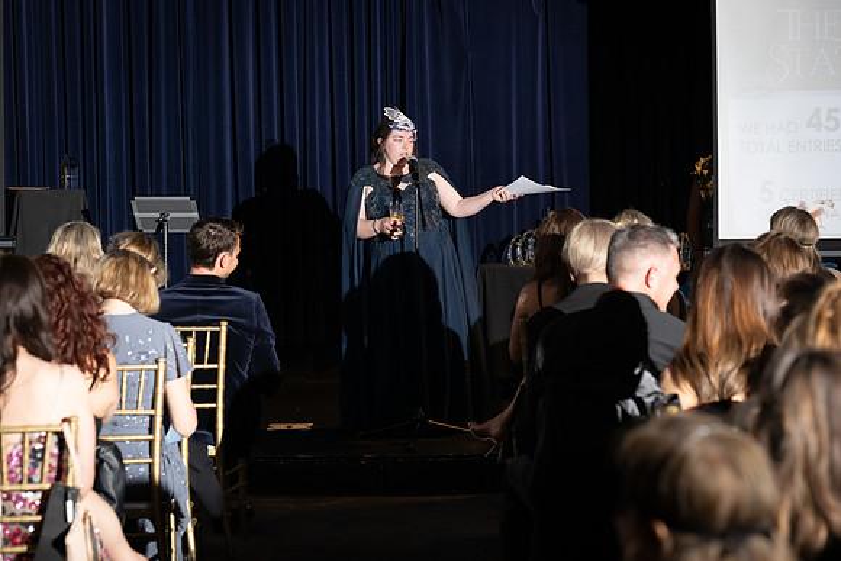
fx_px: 2290
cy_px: 280
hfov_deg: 20.8
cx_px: 420
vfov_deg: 14.0
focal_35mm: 98
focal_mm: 98
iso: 2500
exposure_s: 1/200
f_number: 5
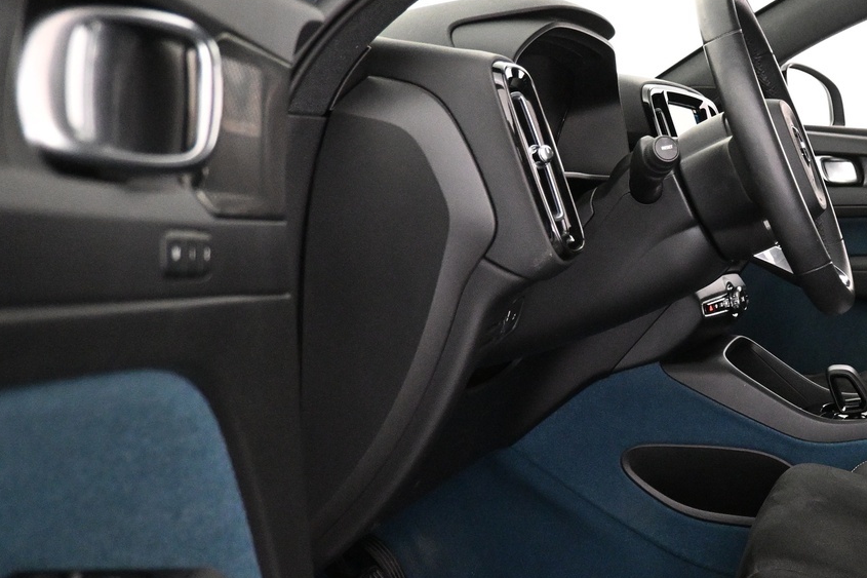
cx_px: 830
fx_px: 1108
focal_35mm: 46
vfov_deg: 29.2
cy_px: 348
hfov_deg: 38.8
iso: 4000
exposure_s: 1/50
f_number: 3.5
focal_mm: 16
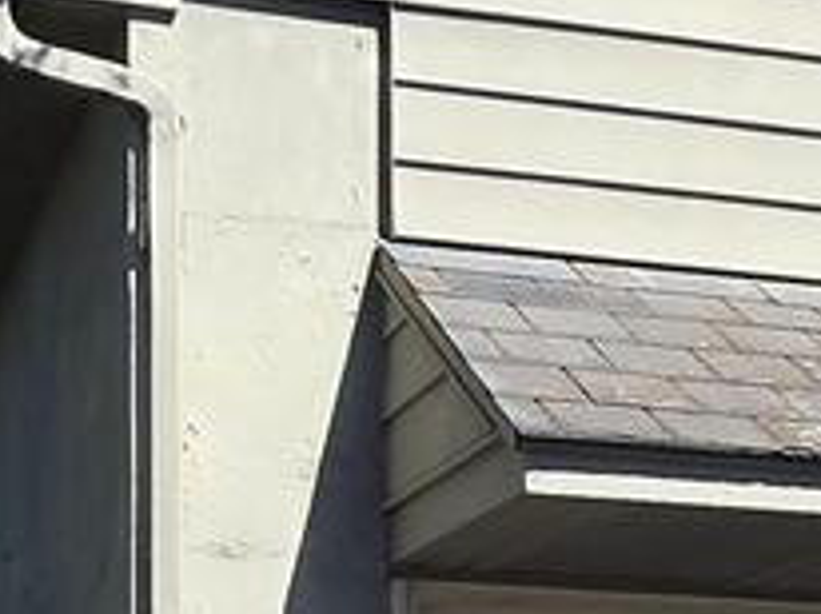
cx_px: 502
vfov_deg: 15.0
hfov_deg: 21.5
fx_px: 2156
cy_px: 929
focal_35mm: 91
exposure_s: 1/1513
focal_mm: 2.2
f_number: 2.2
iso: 50
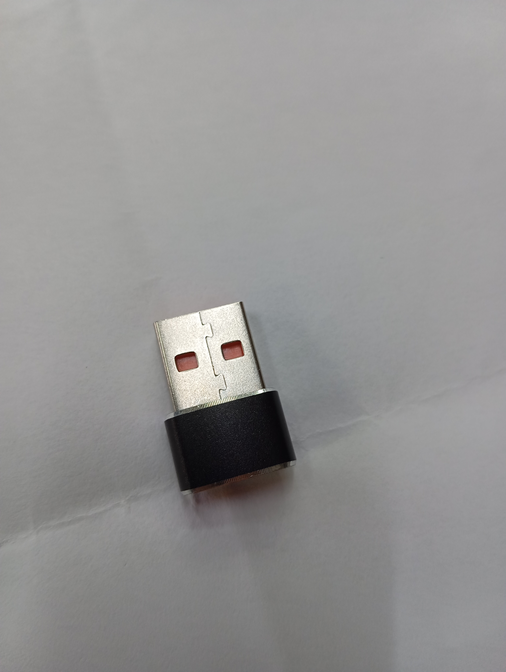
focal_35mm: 28
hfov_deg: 49.9
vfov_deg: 63.4
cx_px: 253
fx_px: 544
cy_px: 336
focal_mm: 4.22
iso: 322
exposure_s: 1/50
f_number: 1.8
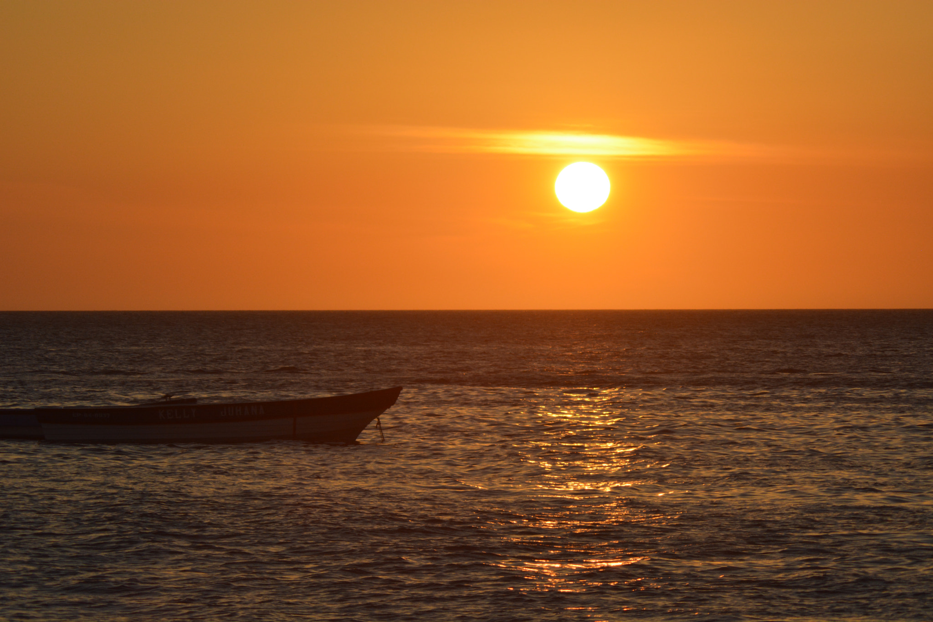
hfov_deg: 8.9
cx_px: 466
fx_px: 6025
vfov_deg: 5.9
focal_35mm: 232
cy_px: 311
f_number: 18
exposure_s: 1/1250
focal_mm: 155
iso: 500
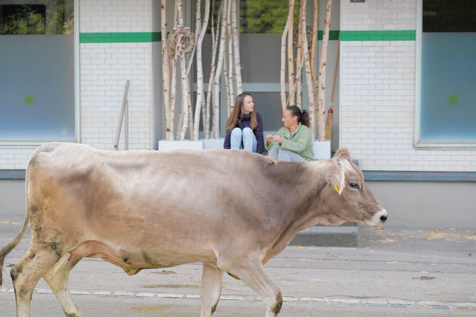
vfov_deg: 12.9
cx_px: 215
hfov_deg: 19.3
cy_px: 177
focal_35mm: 106
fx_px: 1401
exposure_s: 1/1250
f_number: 3.5
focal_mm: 85
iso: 800
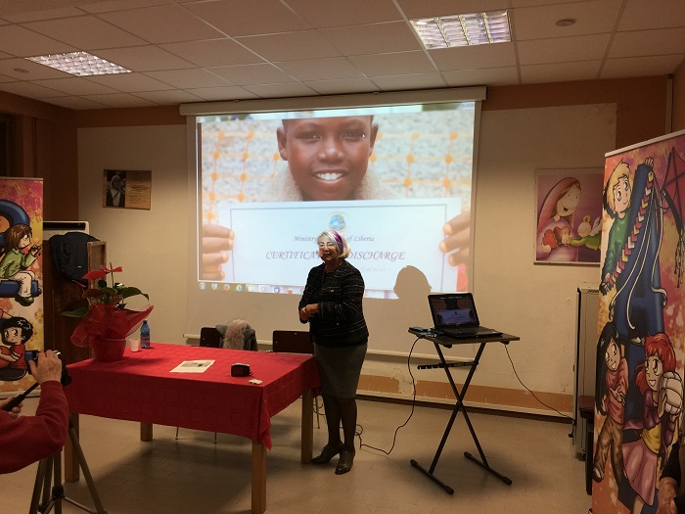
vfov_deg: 48.2
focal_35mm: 29
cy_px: 257
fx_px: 574
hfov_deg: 61.7
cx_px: 342
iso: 50
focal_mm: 4.15
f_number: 2.2
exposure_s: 1/35
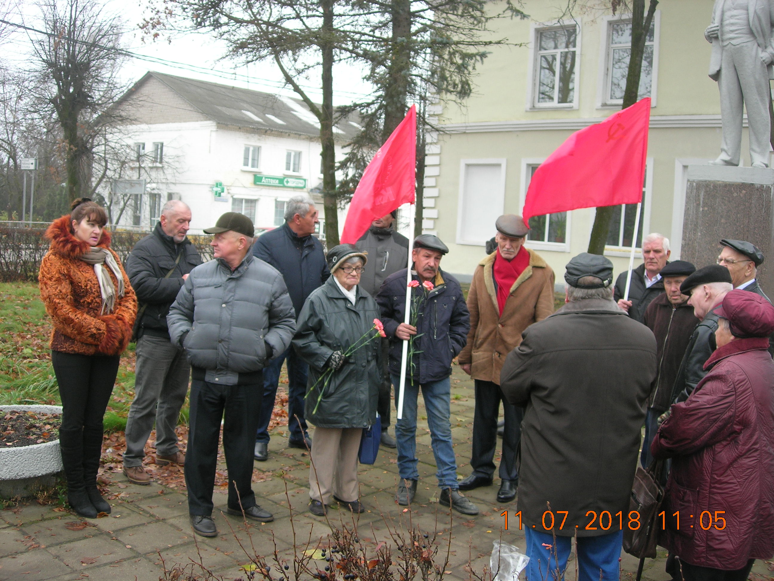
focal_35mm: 38
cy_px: 290
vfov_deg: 37.7
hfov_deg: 49.0
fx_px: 850
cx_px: 387
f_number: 2.8
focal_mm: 7.8
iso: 64
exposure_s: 1/91
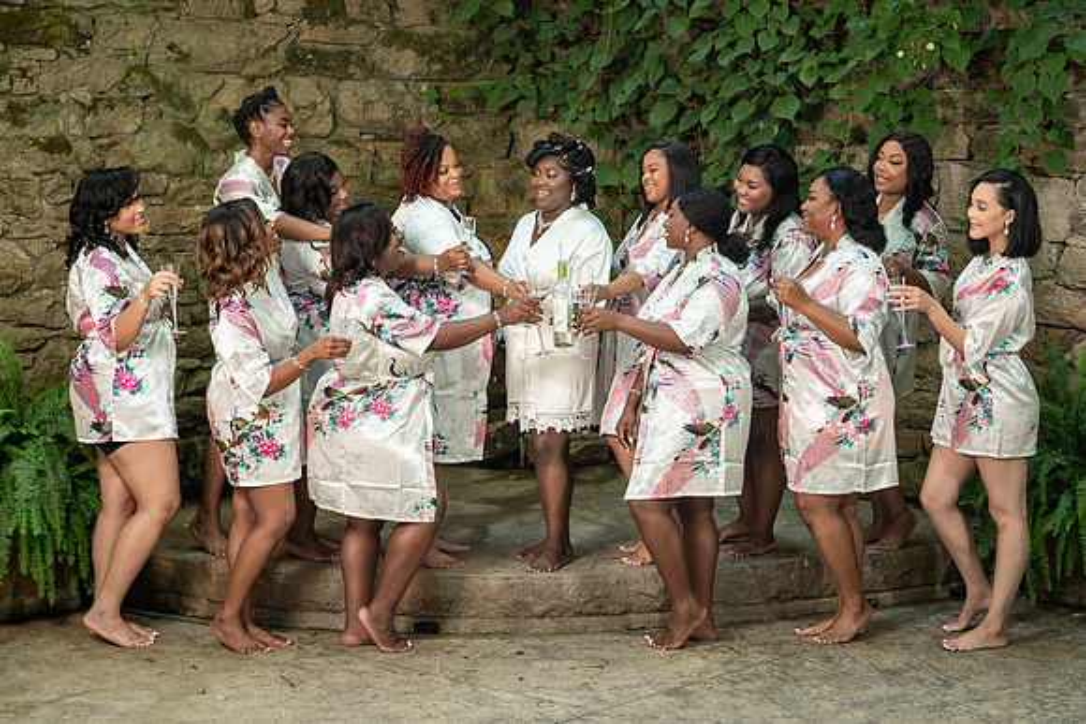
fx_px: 2263
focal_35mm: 75
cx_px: 543
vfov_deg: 18.2
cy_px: 362
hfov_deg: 27.0
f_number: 4
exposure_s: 1/200
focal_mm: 75
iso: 400
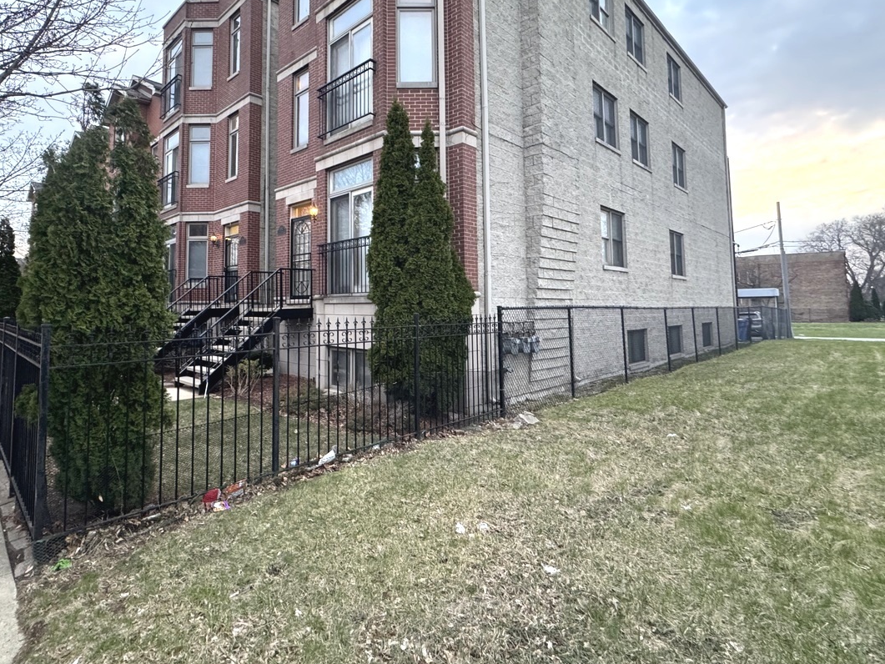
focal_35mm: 19
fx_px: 486
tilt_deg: +3.2
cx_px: 381
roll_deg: +0.4
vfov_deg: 68.2
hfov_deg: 84.2
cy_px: 273
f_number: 2.2
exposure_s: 1/74
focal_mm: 2.22
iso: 320
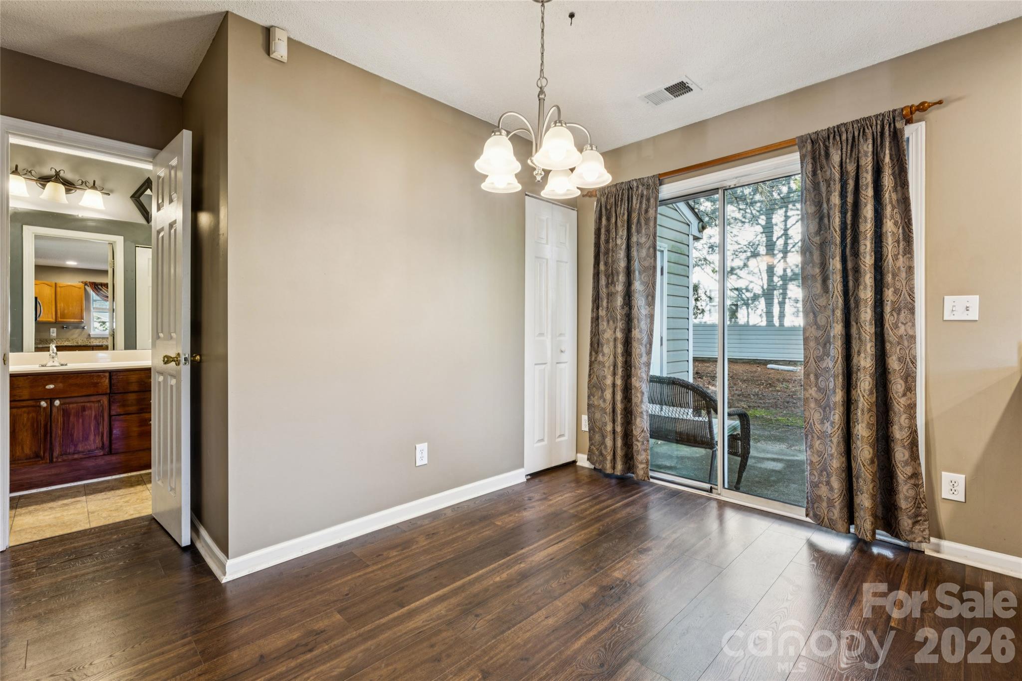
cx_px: 511
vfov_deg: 73.7
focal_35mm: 16
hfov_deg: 96.7
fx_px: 454
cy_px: 340
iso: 100
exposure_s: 1/1.67
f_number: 13
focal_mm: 16
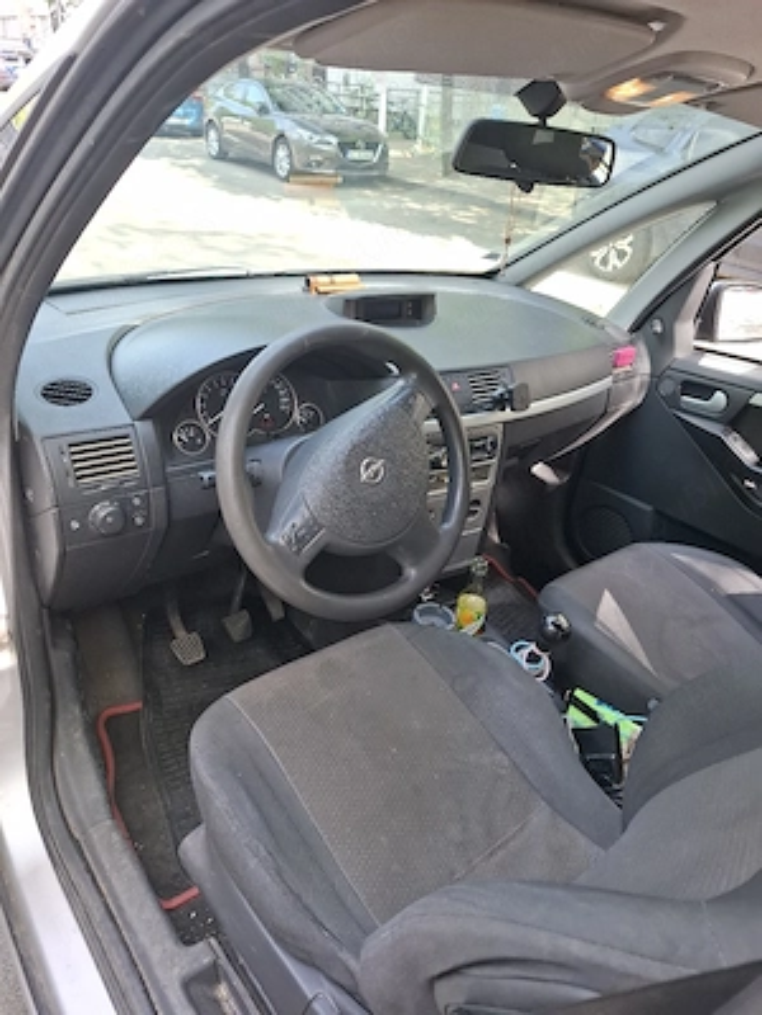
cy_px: 508
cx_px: 381
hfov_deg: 58.9
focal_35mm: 23
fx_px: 675
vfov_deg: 73.9
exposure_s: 1/100
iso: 50
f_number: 1.8
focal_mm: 5.54
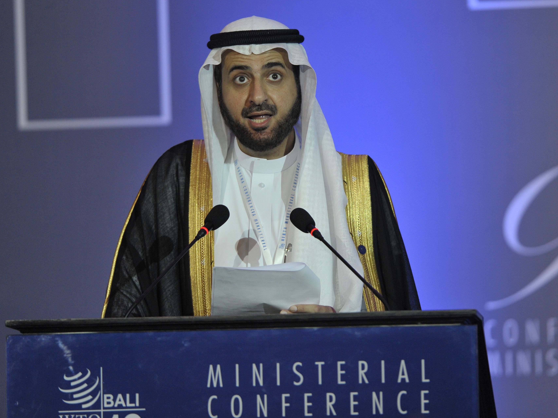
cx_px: 343
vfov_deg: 4.1
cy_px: 189
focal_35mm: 361
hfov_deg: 5.5
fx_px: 5819
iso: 1600
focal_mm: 300
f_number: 4
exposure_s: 1/250
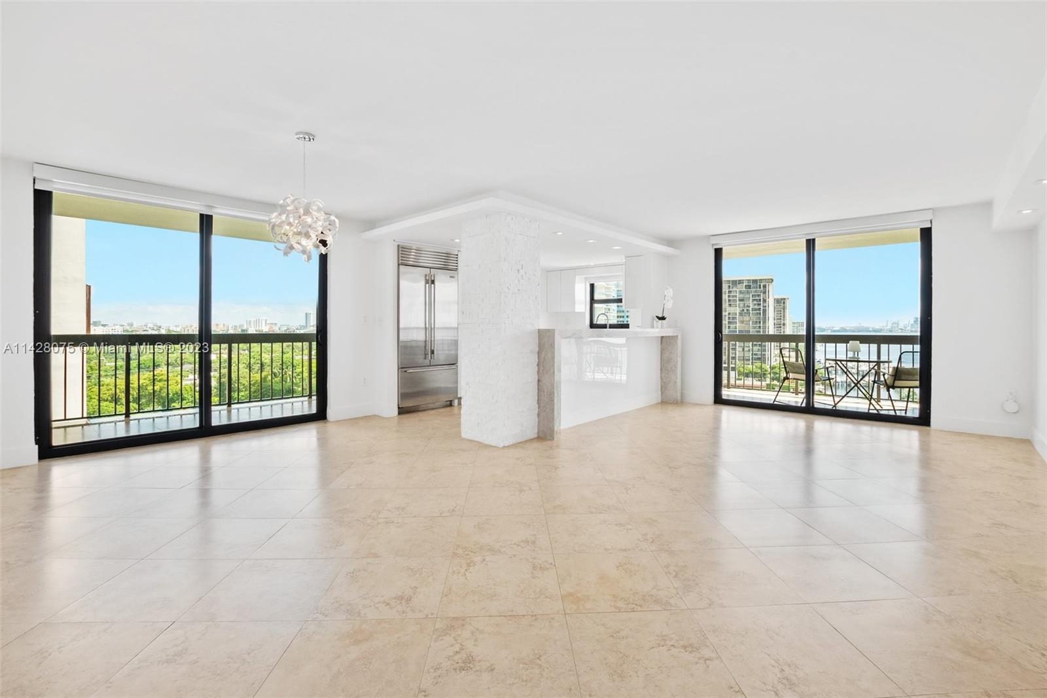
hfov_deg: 100.4
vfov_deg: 77.3
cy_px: 349
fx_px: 436
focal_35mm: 15
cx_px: 524
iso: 200
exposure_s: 1/50
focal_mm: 10
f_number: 8
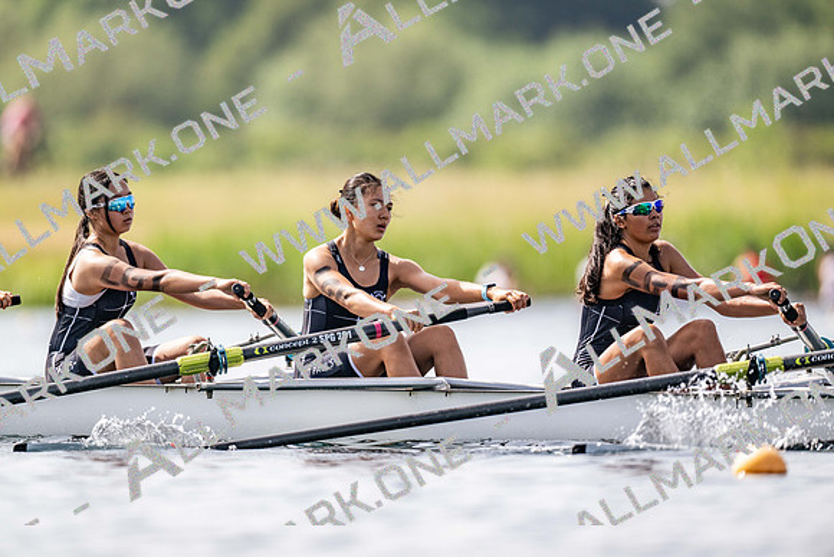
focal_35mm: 600
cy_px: 278
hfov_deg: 3.4
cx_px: 417
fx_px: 13903
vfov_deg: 2.3
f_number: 4
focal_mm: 600
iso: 220
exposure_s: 1/2500
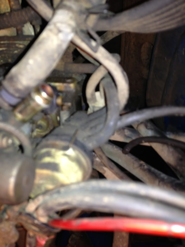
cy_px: 124
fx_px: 249
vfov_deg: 52.6
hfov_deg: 40.7
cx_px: 92
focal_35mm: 35
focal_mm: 4.3
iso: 50
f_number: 2.4
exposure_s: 1/28
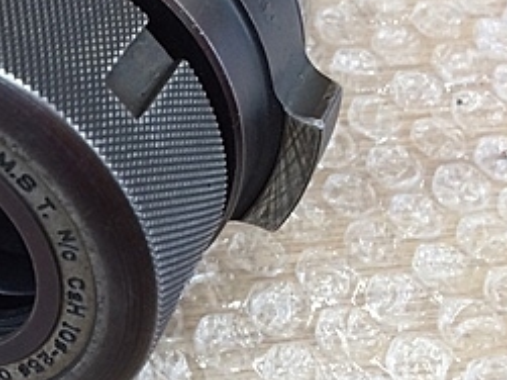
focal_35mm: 74
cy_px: 230
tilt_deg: -54.2
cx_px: -81
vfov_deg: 19.9
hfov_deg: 24.2
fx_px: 1083
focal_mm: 4.15
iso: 64
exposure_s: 1/30
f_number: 2.2
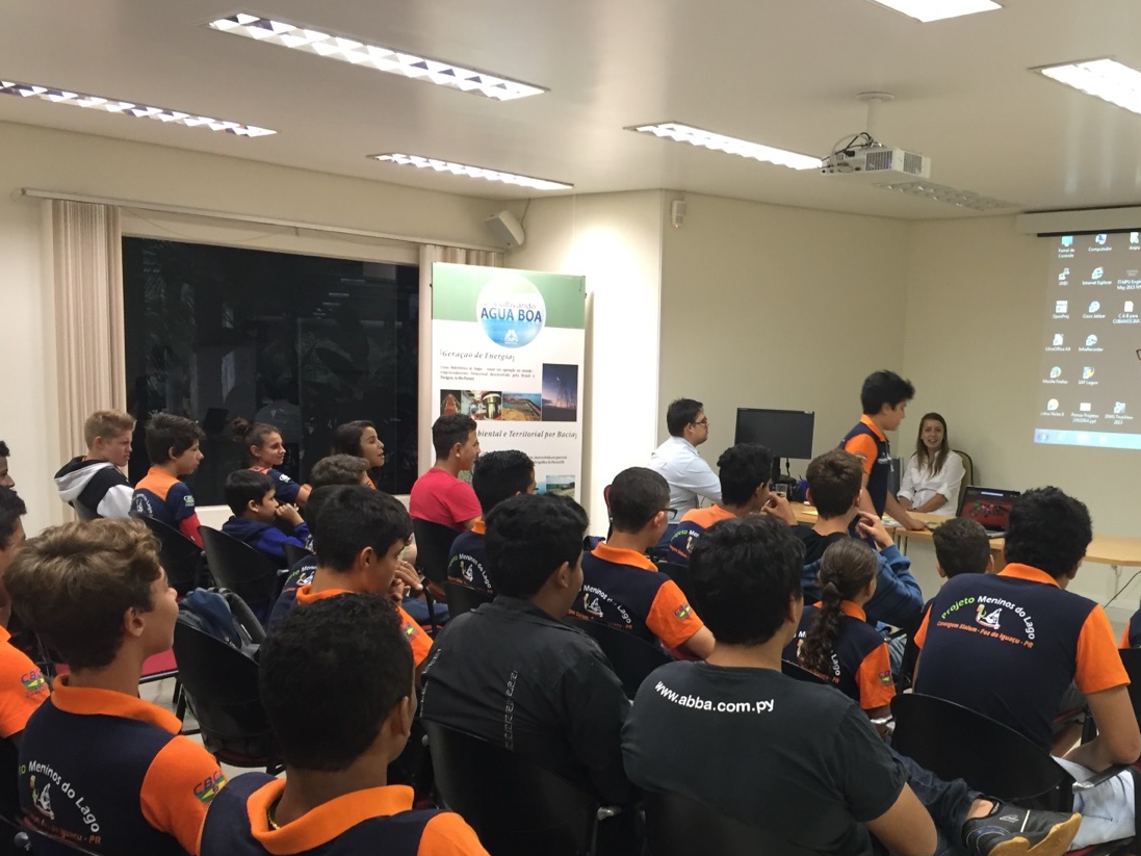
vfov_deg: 38.4
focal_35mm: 37
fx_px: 1220
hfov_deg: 49.6
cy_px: 541
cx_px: 724
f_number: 2.2
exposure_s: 1/30
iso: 100
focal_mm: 4.15
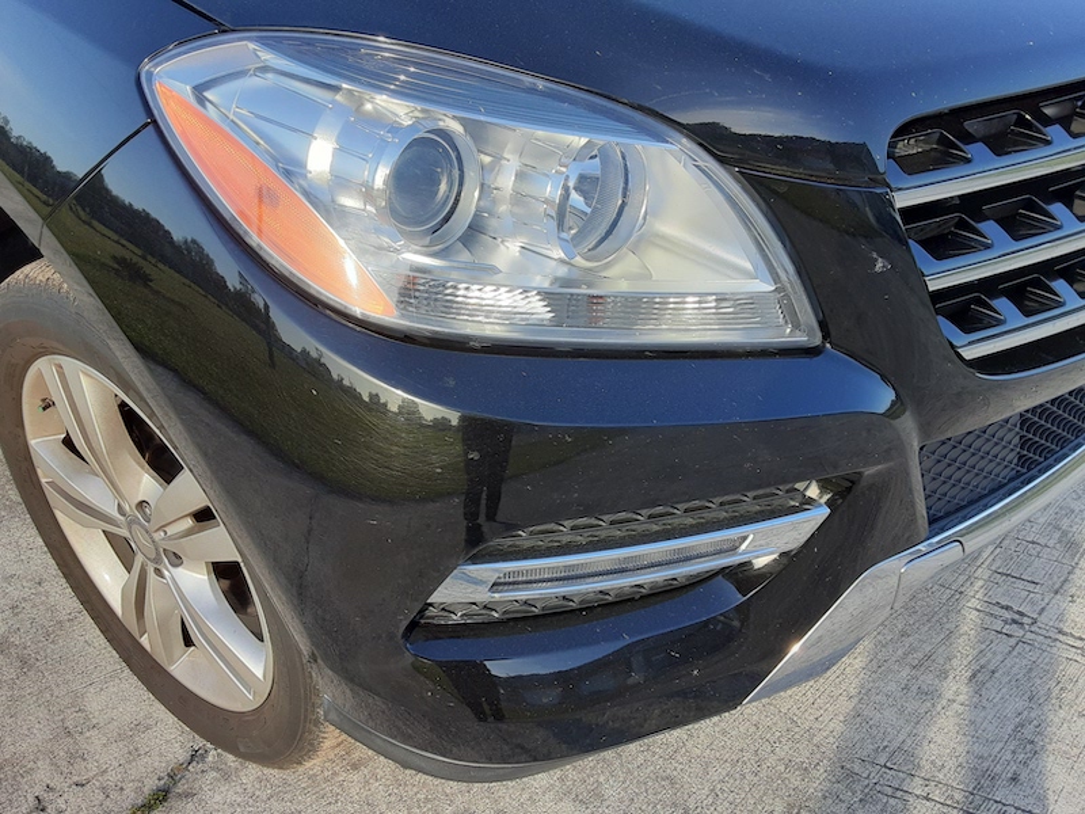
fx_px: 846
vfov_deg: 51.4
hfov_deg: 65.3
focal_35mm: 27
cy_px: 407
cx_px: 542
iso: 40
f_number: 1.9
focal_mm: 2.91
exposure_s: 1/388
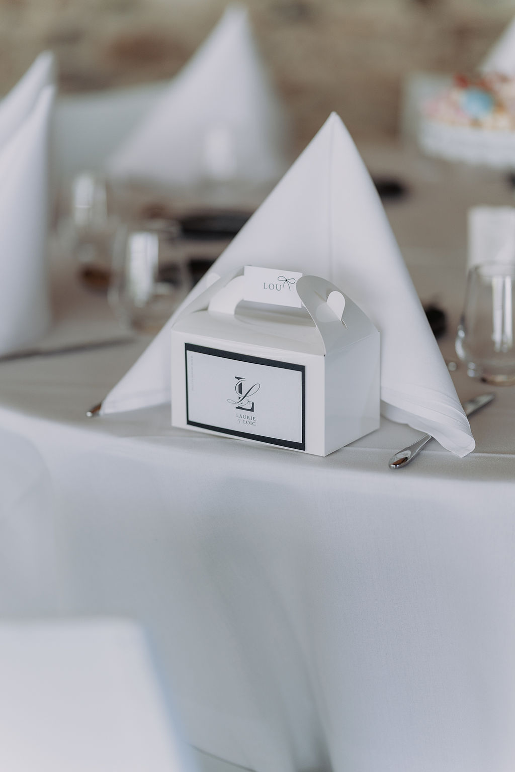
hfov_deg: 16.1
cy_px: 386
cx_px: 258
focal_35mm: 85
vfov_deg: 23.9
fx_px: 1824
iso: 200
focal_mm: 85
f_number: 1.4
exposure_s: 1/400
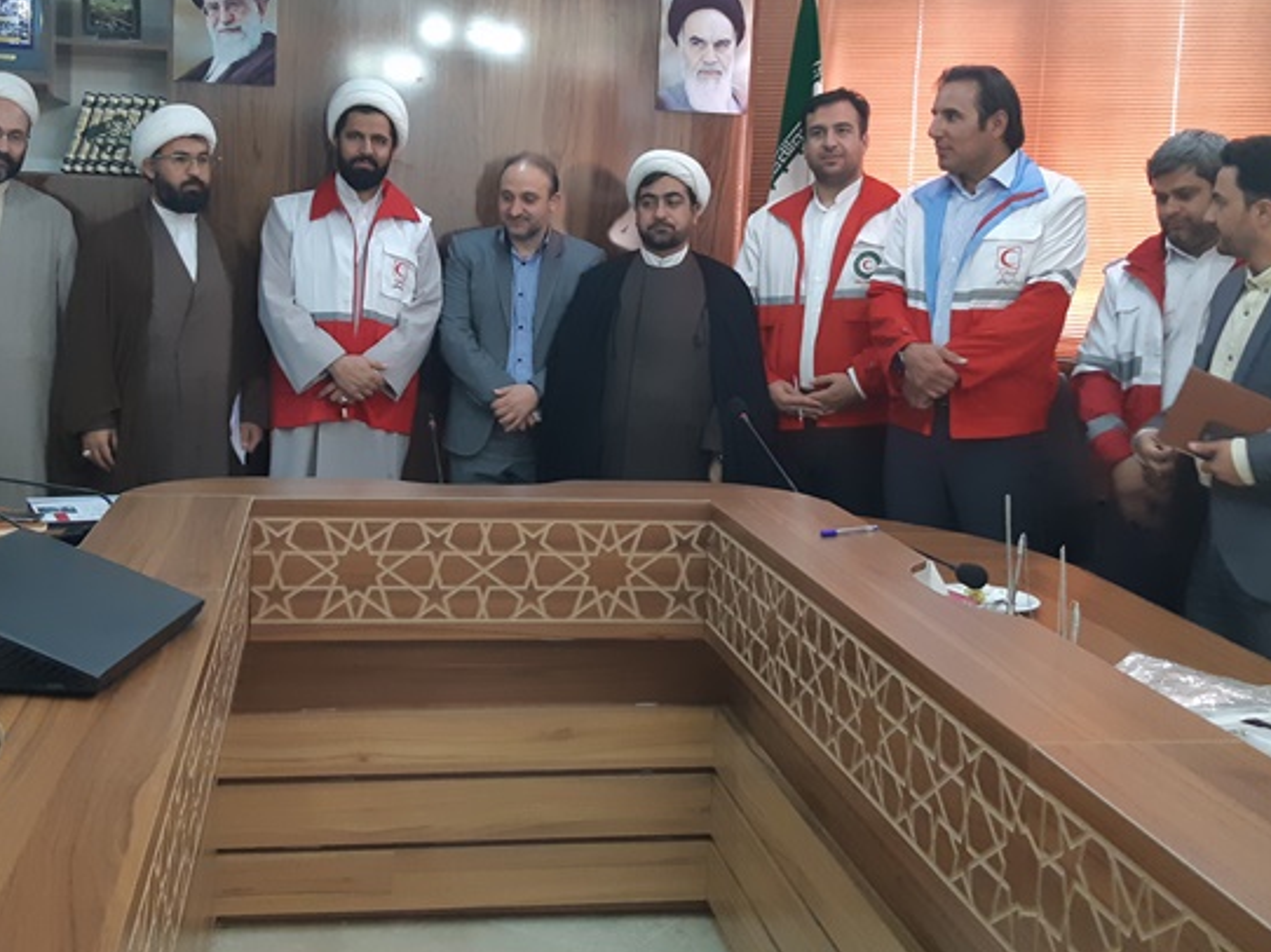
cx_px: 573
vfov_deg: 43.9
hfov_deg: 56.7
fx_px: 1174
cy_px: 375
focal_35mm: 32
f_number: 1.7
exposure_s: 1/25
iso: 250
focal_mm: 3.93
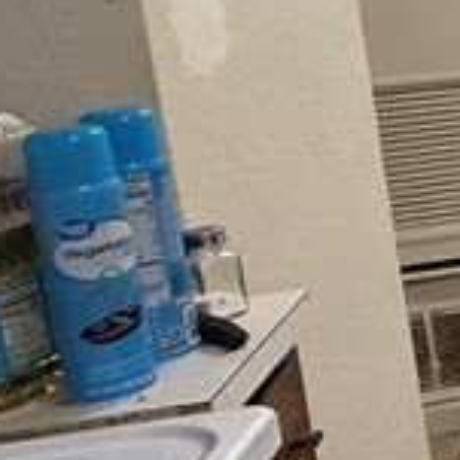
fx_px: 1263
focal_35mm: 84
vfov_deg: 20.3
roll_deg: +1.6
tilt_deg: -9.3
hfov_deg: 12.2
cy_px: 61
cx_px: 1298
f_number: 2.2
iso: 400
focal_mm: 2.22
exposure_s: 1/60
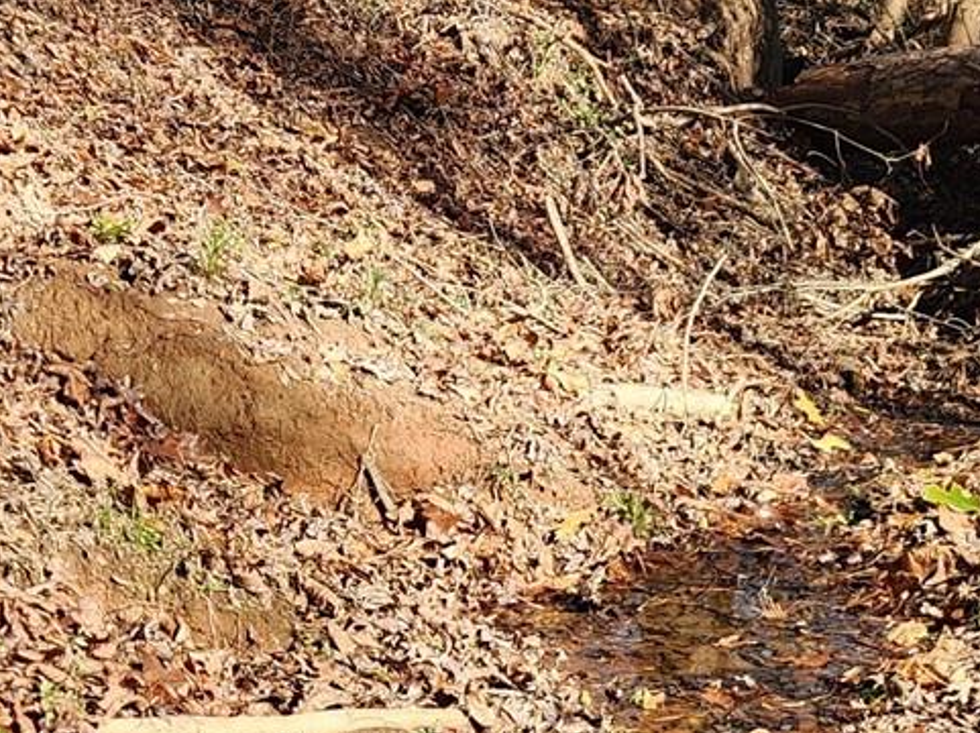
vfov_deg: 14.6
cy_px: 845
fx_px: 2772
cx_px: 762
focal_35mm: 98
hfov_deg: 19.9
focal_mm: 5.4
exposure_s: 1/367
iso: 20
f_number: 1.8
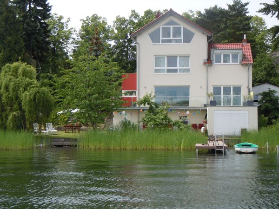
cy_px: 104
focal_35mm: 68
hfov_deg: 28.6
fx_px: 548
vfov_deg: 21.6
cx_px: 140
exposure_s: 1/500
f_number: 4.1
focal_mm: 12.2
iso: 100
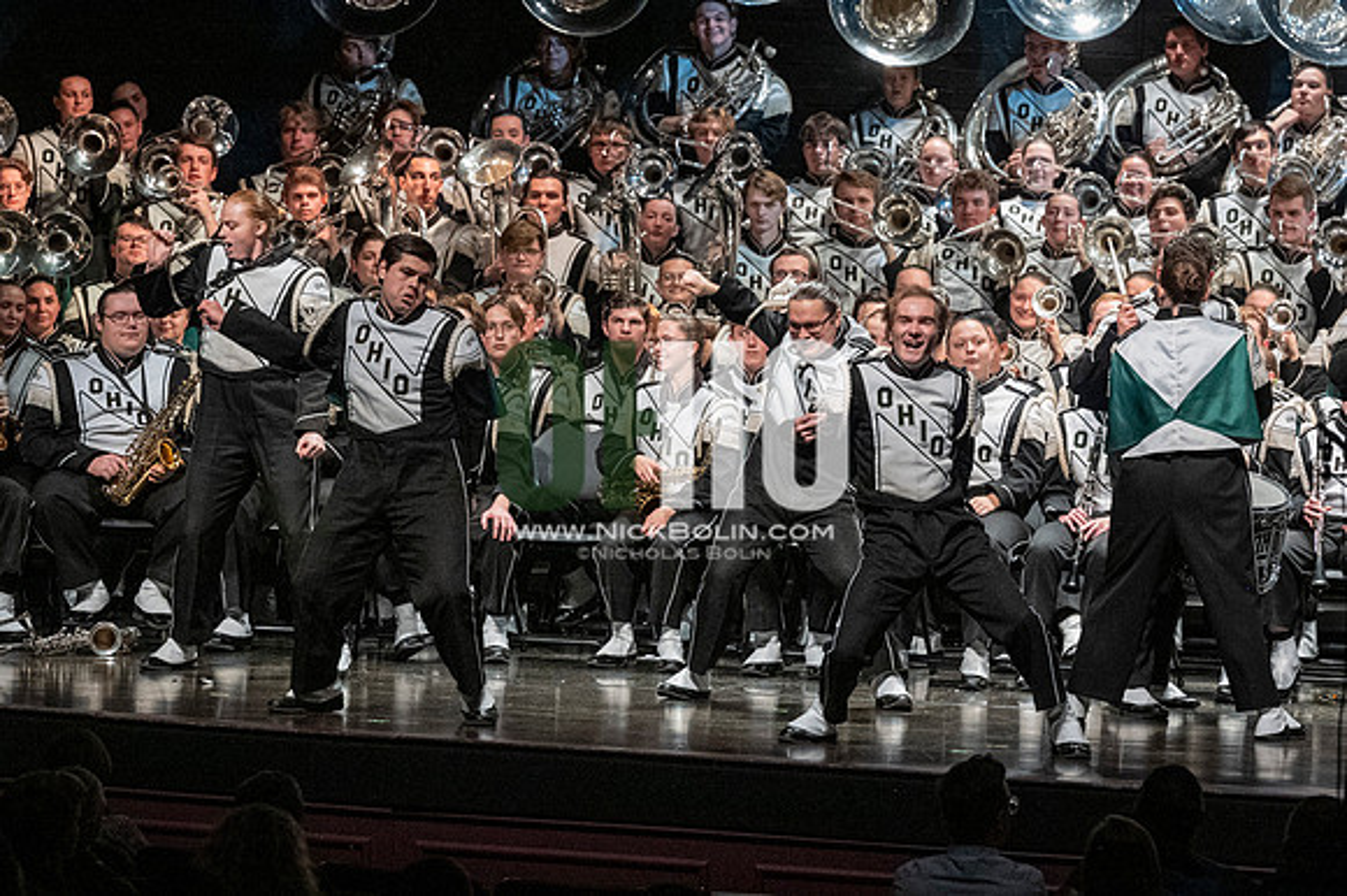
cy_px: 448
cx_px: 674
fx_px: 7853
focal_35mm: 210
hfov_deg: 9.8
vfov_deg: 6.5
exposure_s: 1/500
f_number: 4
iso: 4000
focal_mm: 140
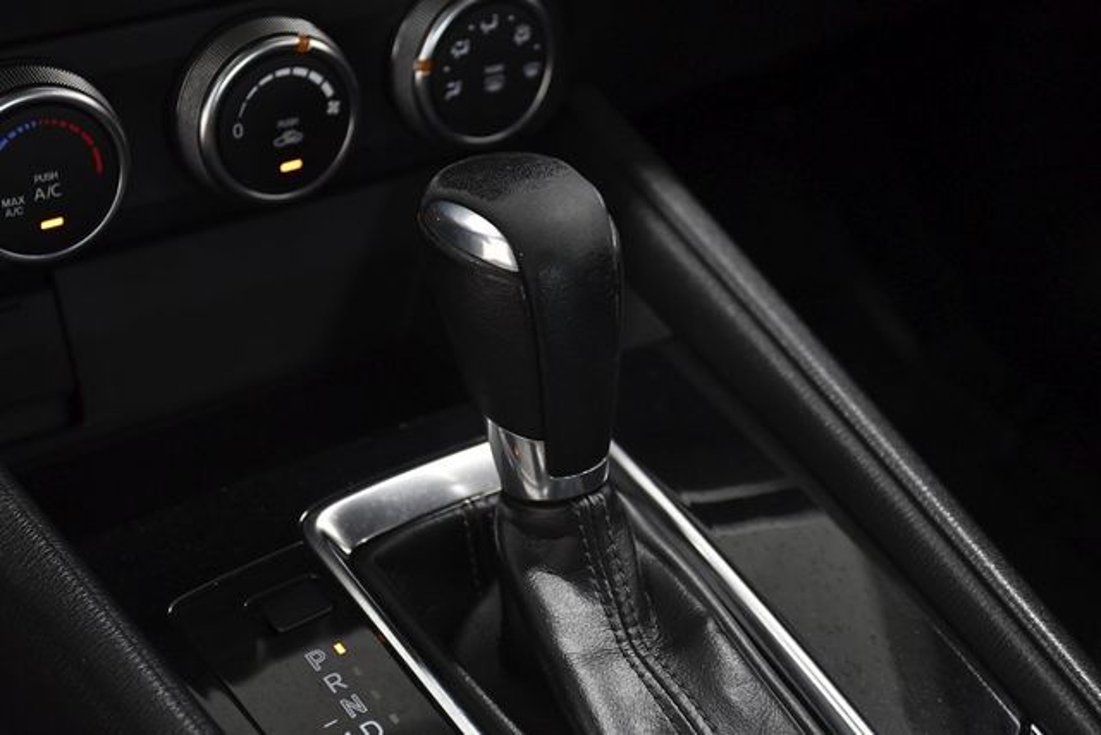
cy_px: 368
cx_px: 550
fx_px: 2202
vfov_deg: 18.9
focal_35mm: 72
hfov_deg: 28.1
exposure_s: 1/320
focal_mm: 48
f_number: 4.5
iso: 2500
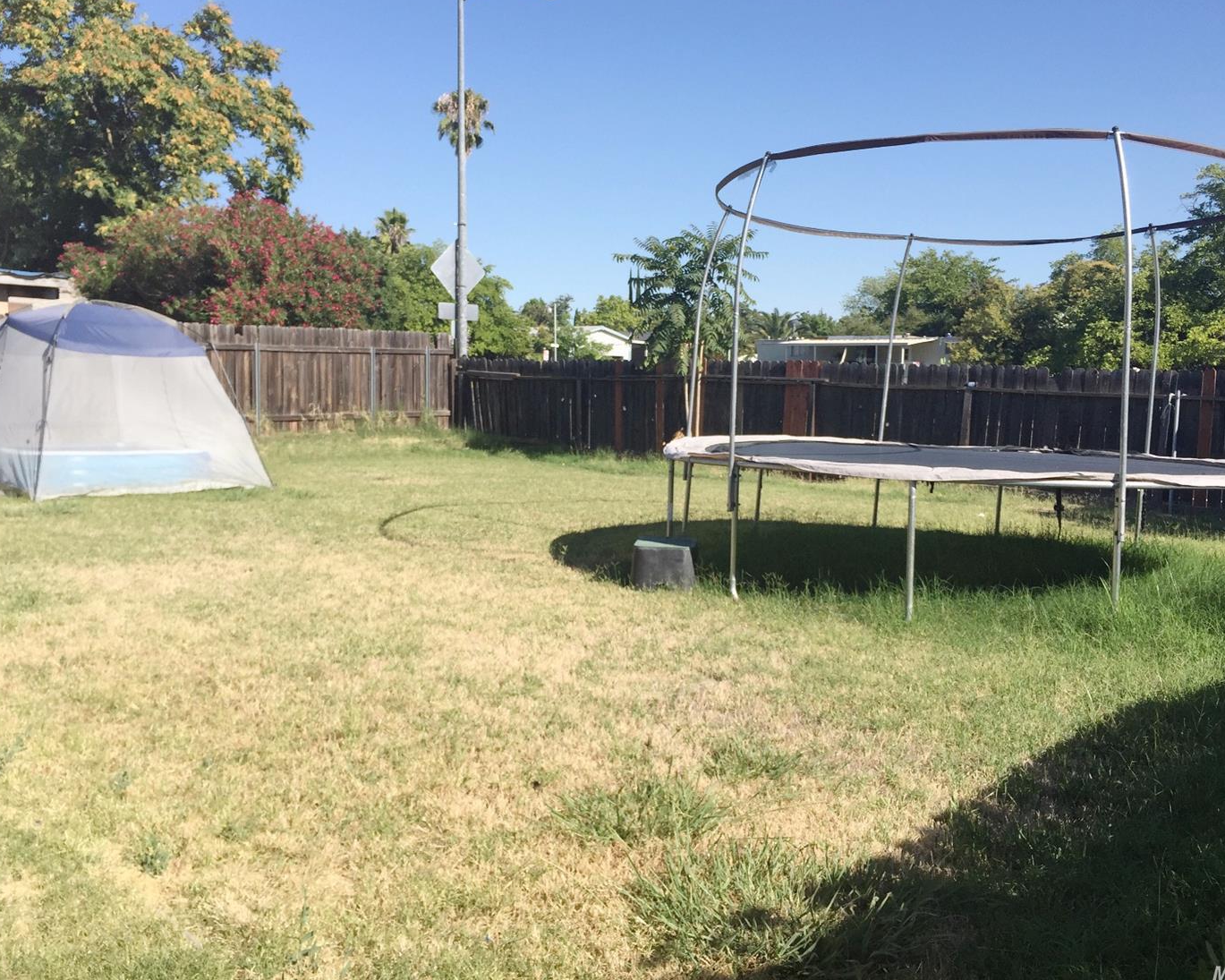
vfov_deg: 47.1
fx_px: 1124
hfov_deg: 57.2
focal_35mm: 31
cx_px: 631
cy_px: 481
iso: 32
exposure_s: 1/1721
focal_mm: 4.15
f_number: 2.2
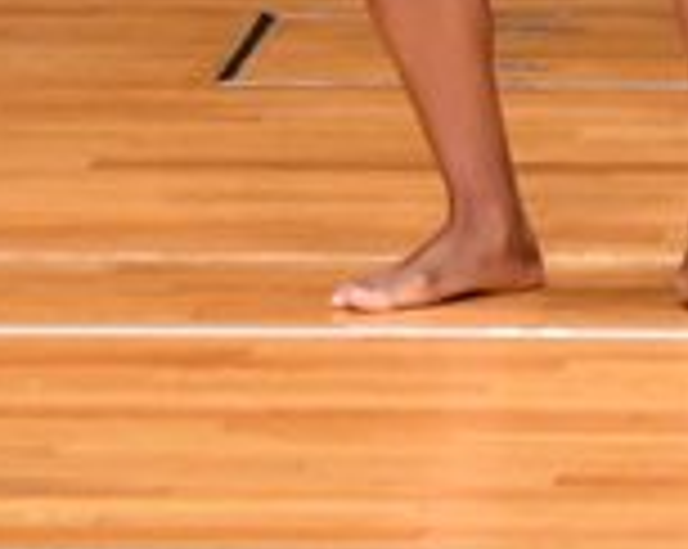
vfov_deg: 1.1
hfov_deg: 1.4
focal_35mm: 1358
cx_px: 996
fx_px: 27617
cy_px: -585
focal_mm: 190
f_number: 5.6
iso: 4000
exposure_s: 1/400
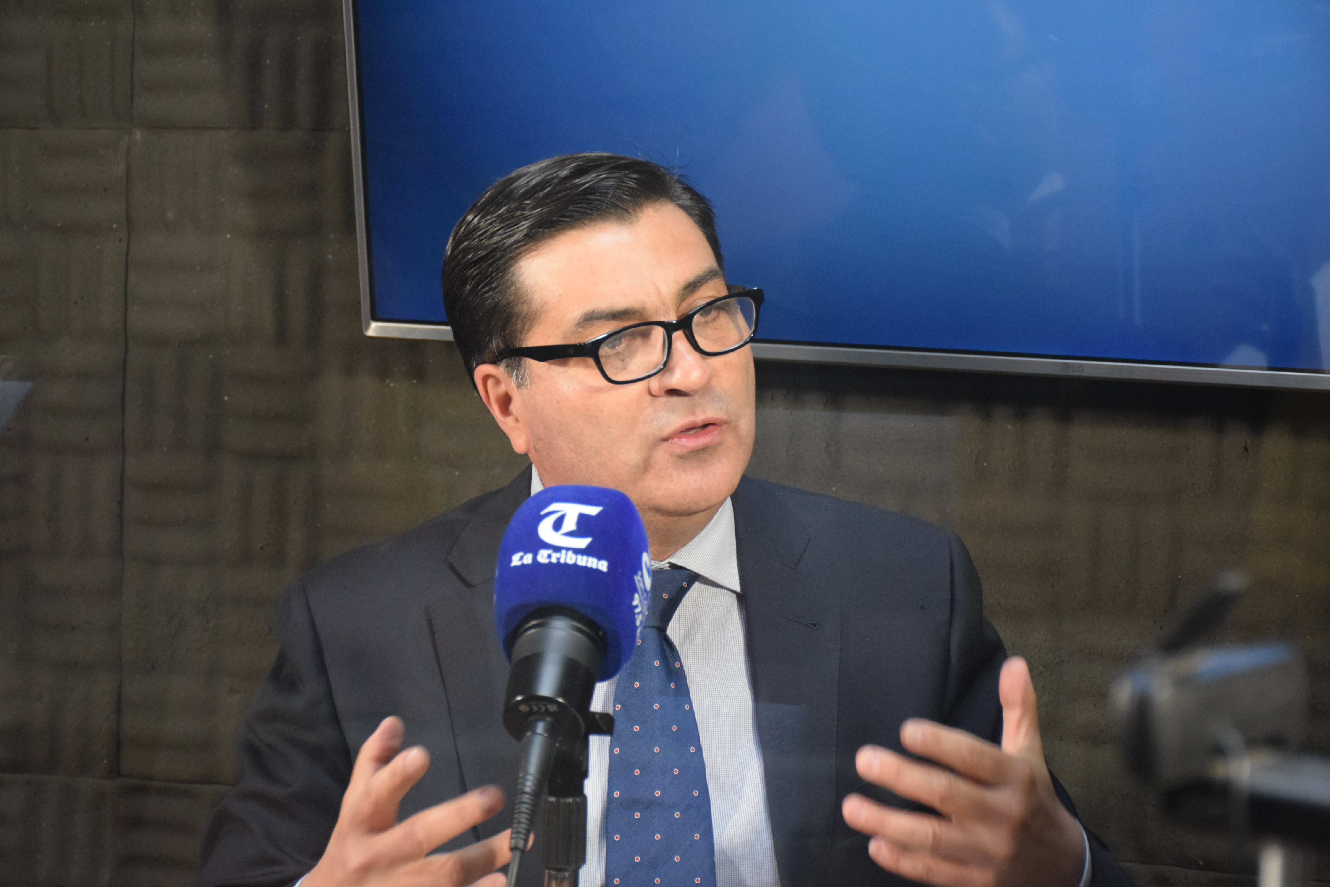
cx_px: 665
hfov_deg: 24.2
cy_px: 444
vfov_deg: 16.3
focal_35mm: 84
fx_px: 3104
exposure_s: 1/50
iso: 3200
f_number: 4.8
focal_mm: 56
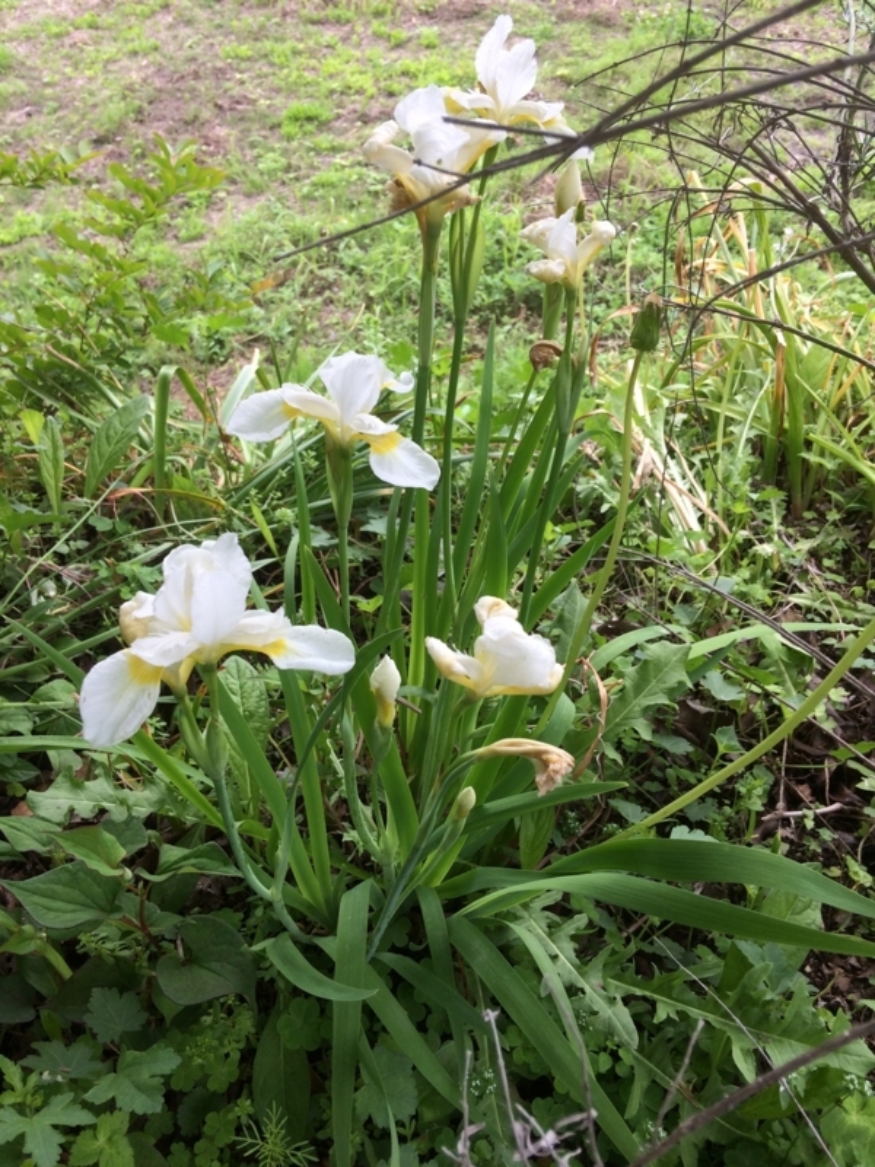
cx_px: 438
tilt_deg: -48.7
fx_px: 977
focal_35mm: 29
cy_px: 584
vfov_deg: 61.7
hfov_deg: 48.2
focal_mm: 4.15
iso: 32
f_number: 2.2
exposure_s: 1/348
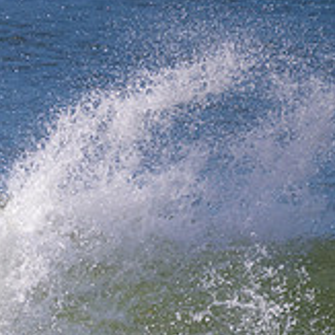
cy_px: 387
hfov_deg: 1.0
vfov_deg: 1.0
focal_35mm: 1756
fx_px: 19226
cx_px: -136
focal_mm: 580
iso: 900
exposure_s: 1/2000
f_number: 11
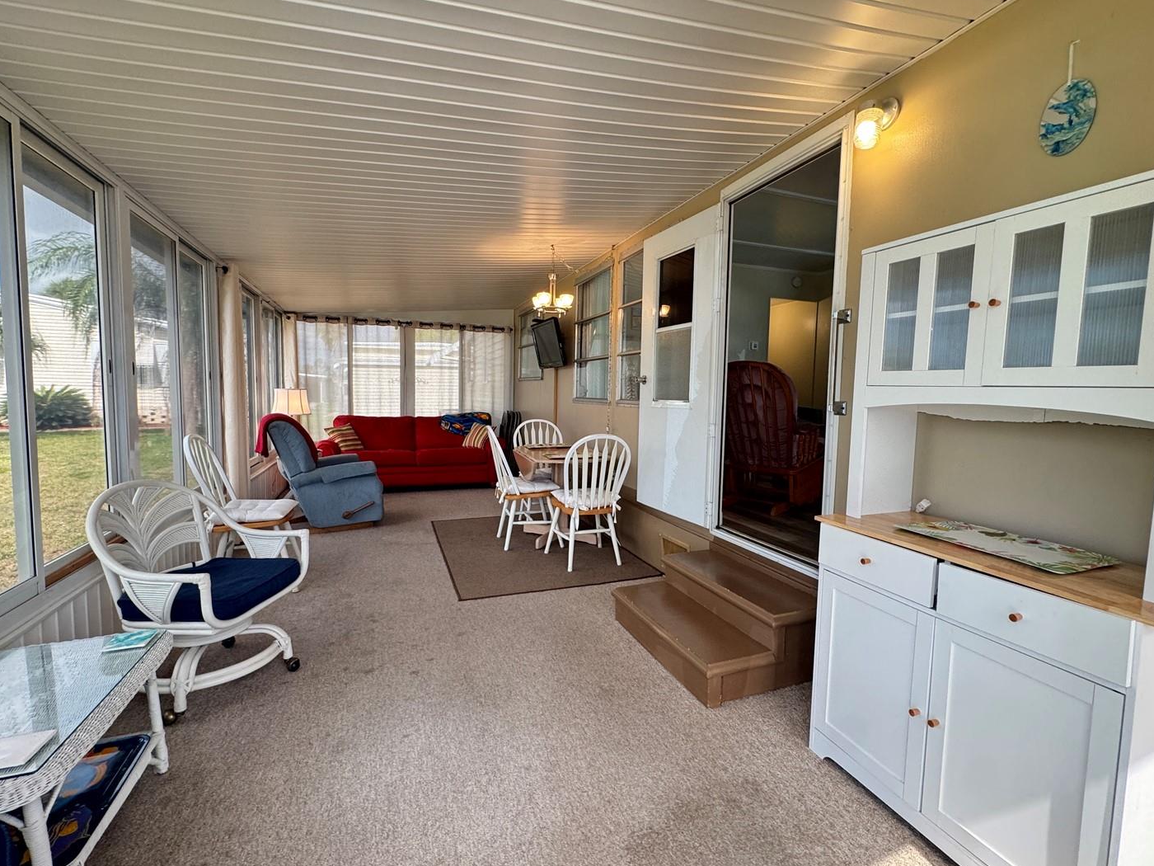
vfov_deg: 78.1
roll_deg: -1.0
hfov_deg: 94.5
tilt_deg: -5.0
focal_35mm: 16
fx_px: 533
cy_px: 429
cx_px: 579
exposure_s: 1/120
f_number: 2.2
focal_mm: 2.22
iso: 200
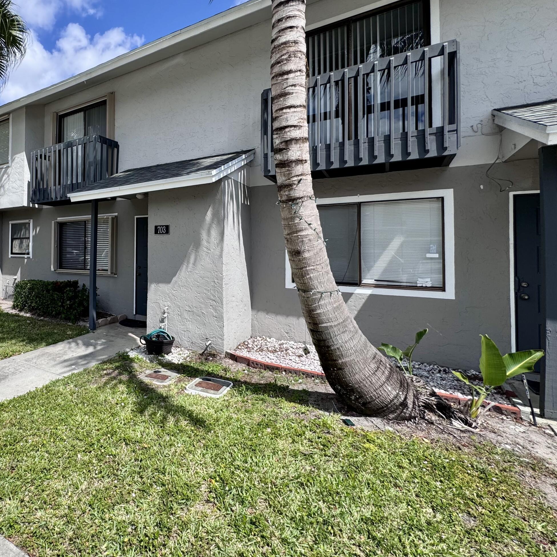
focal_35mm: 19
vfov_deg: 77.3
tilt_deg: +1.6
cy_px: 243
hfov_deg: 72.1
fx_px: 346
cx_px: 136
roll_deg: -0.3
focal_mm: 2.22
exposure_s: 1/1536
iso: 40
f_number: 2.2
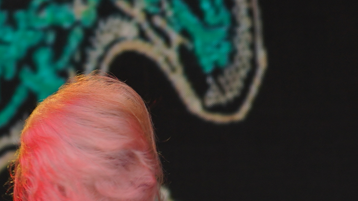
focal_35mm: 351
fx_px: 3332
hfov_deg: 6.1
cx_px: 267
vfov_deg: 3.4
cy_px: 378
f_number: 4.5
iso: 100
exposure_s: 1/100
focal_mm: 67
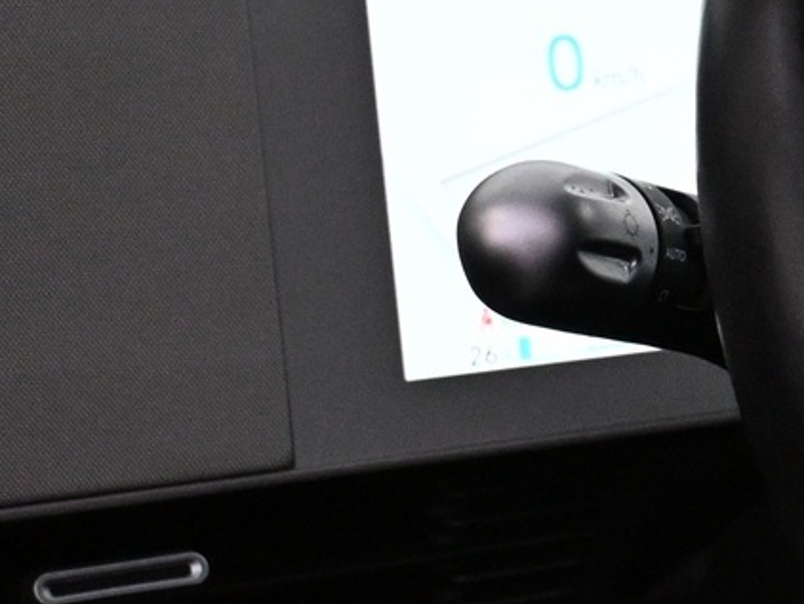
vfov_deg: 9.6
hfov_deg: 11.7
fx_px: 3602
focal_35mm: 155
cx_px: 1459
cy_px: 341
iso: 4000
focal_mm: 28
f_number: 4.5
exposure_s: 1/160
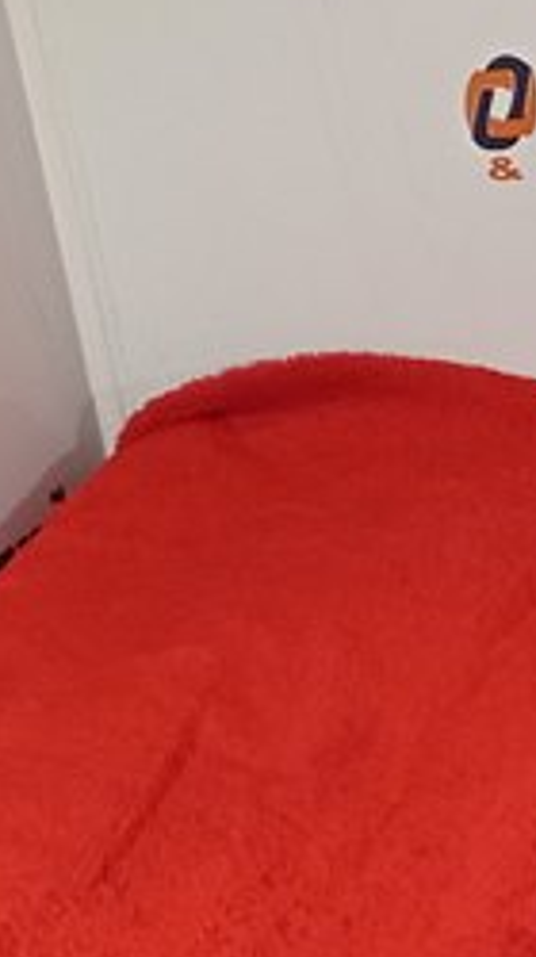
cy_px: 555
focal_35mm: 125
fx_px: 3169
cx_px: 1757
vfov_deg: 17.2
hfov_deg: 7.9
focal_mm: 4.7
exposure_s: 1/123
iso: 103
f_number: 1.79
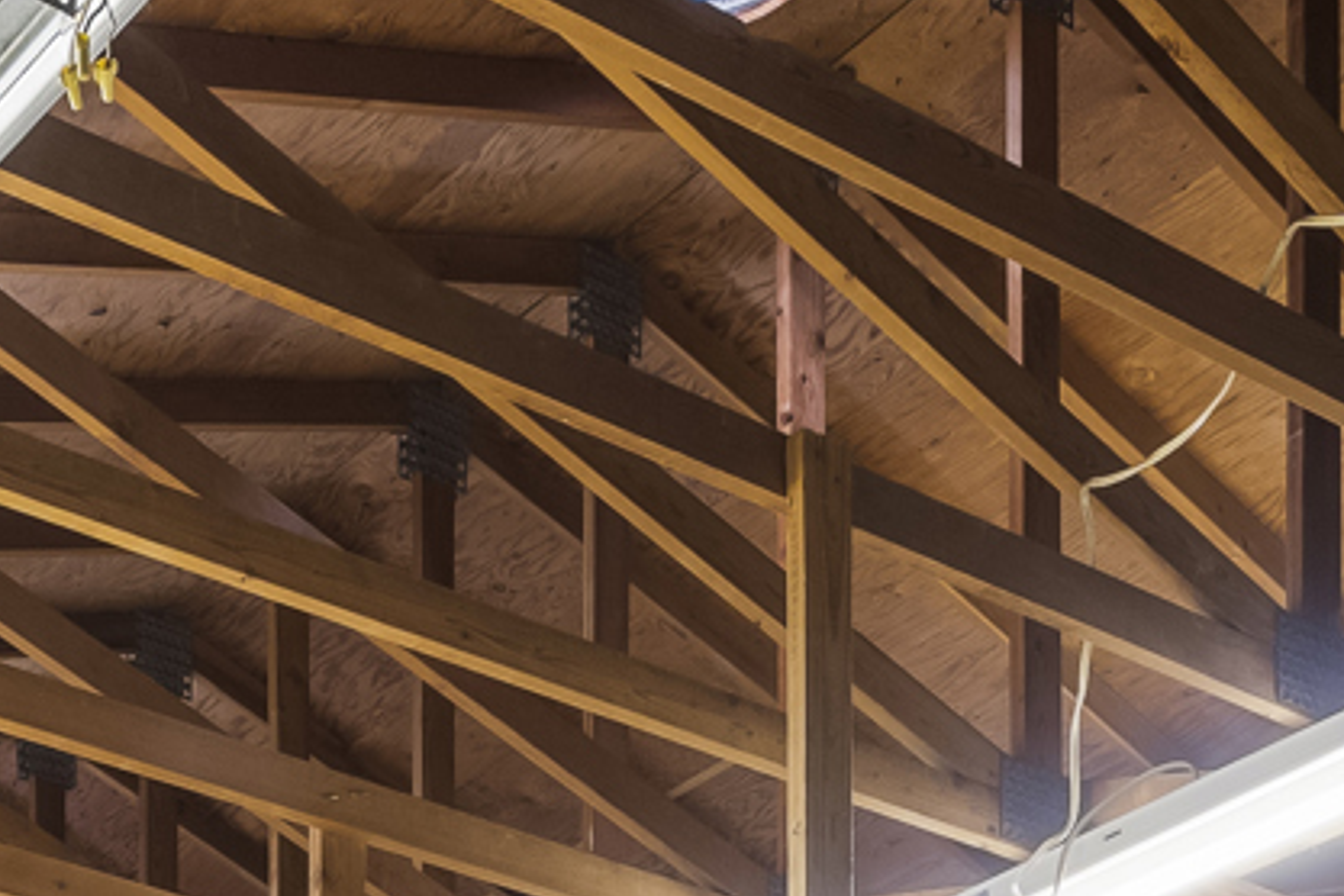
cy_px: 2229
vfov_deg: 12.4
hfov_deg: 24.2
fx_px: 3136
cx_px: 680
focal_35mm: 84
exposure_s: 1.6
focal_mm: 14
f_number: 9
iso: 640
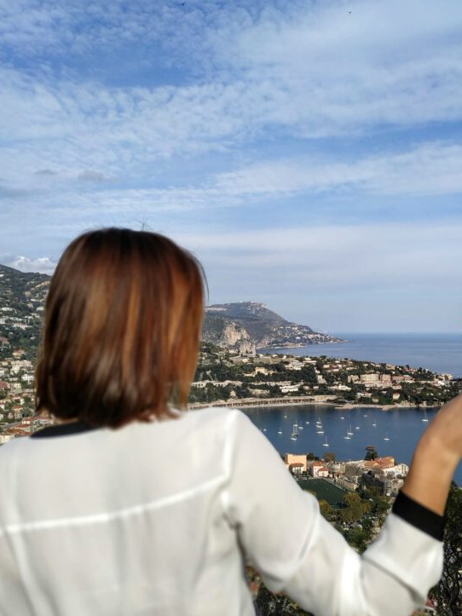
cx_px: 304
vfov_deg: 53.9
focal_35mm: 34
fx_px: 605
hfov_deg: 41.3
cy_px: 285
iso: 100
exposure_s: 1/2362
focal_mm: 3.94
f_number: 1.9
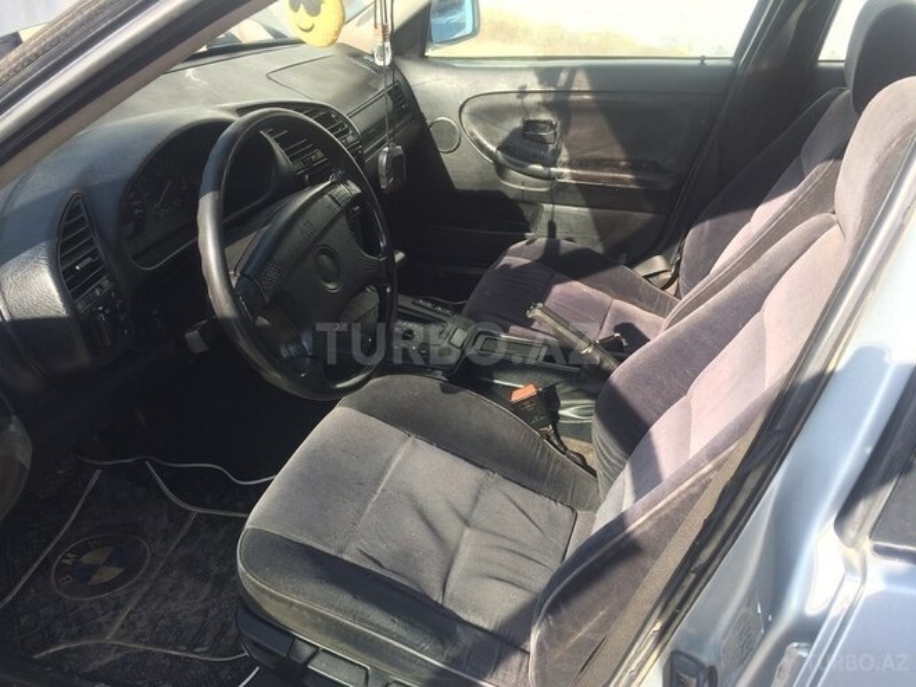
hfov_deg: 61.7
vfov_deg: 48.2
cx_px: 458
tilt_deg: -28.9
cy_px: 344
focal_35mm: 29
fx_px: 767
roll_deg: -0.9
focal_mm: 4.15
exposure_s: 1/383
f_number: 2.2
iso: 32
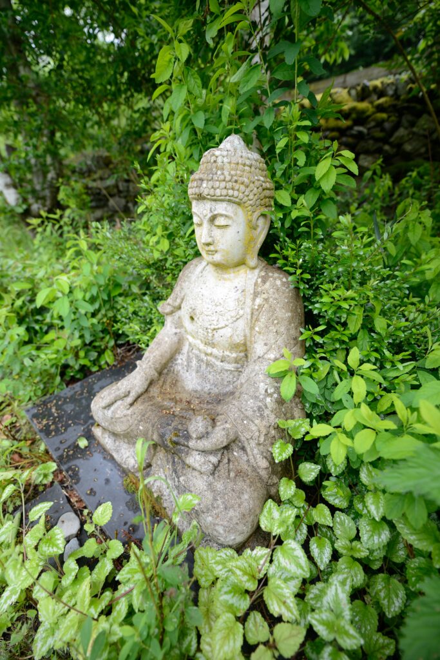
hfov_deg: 81.2
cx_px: 220
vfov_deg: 104.2
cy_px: 330
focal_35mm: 14
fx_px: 257
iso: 100
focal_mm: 14
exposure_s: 1/125
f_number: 2.8
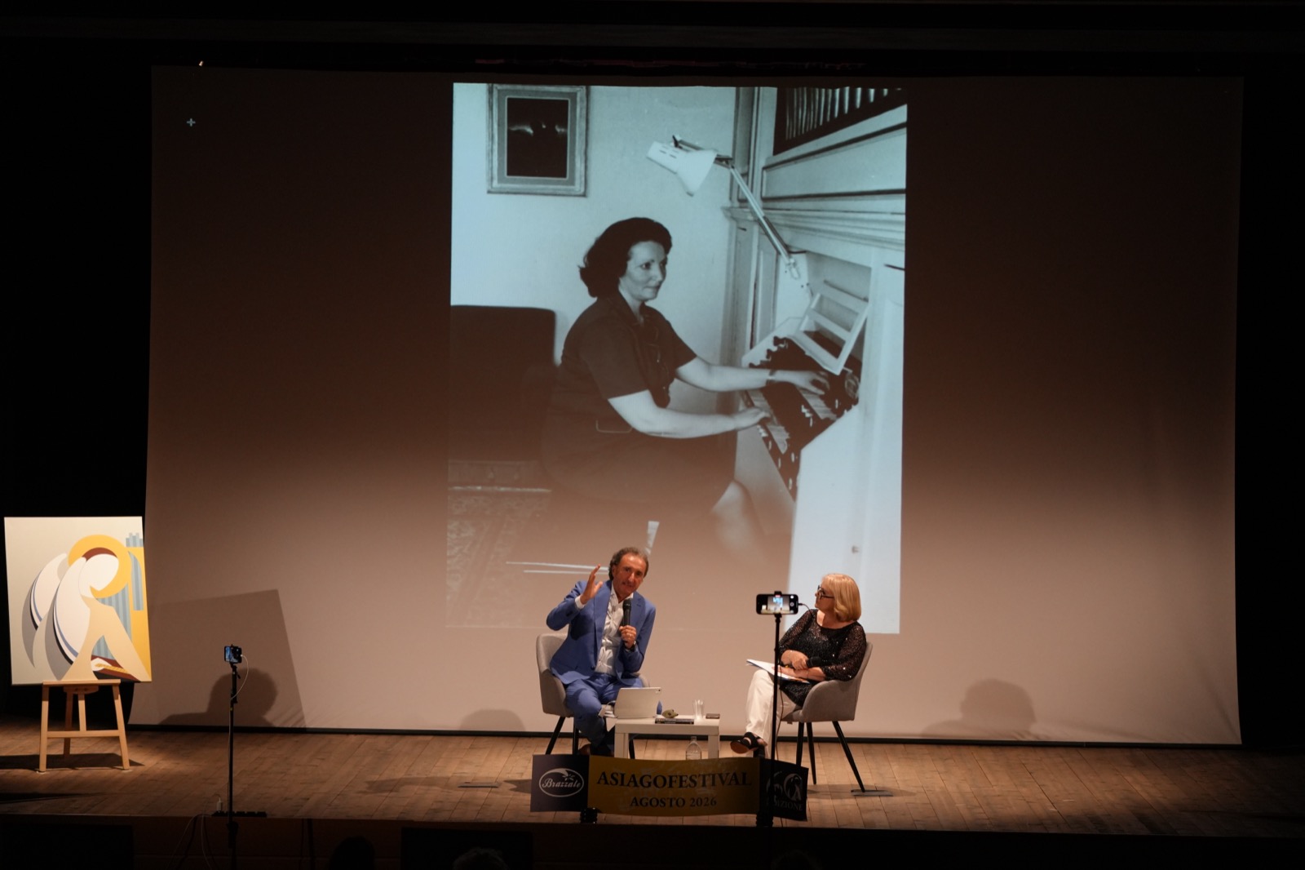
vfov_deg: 13.7
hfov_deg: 20.4
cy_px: 435
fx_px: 3624
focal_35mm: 100
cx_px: 652
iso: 2500
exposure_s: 1/160
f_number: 4.5
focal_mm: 100
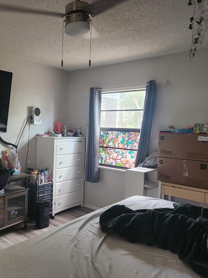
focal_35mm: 31
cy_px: 139
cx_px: 42
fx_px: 248
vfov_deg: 58.4
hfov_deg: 43.4
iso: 500
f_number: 1.8
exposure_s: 1/60
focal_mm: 5.4
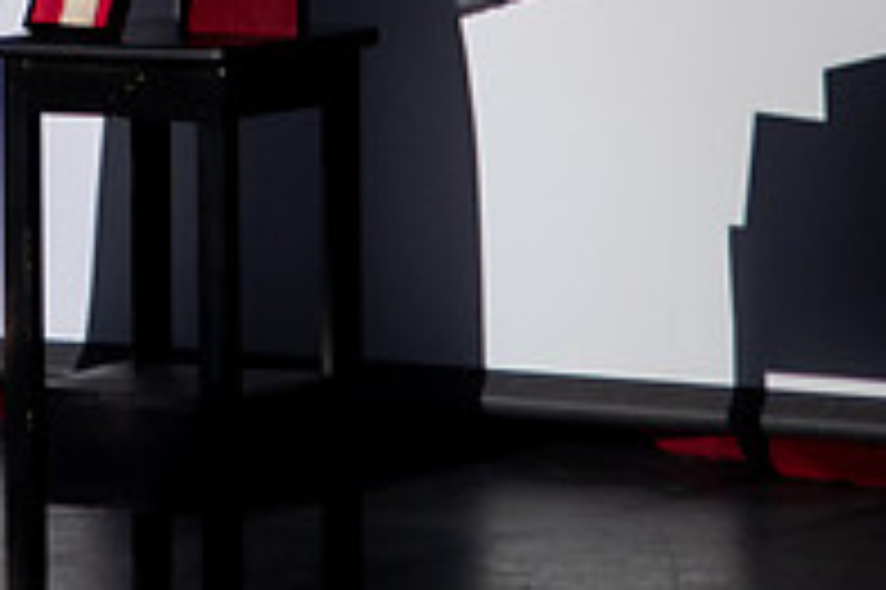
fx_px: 9098
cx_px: -132
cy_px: -593
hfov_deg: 5.6
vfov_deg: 3.7
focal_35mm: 370
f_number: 4
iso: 3200
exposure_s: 1/200
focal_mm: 86
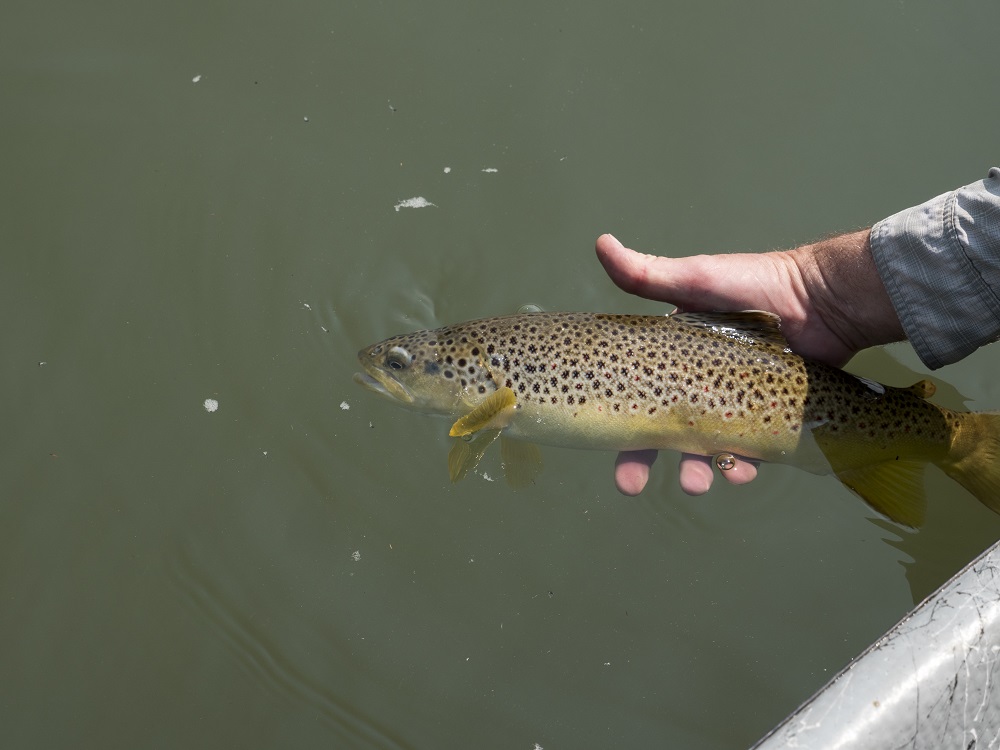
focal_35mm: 70
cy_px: 375
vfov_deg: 21.0
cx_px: 500
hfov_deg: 27.8
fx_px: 2022
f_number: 5.6
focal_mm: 35
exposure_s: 1/640
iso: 200
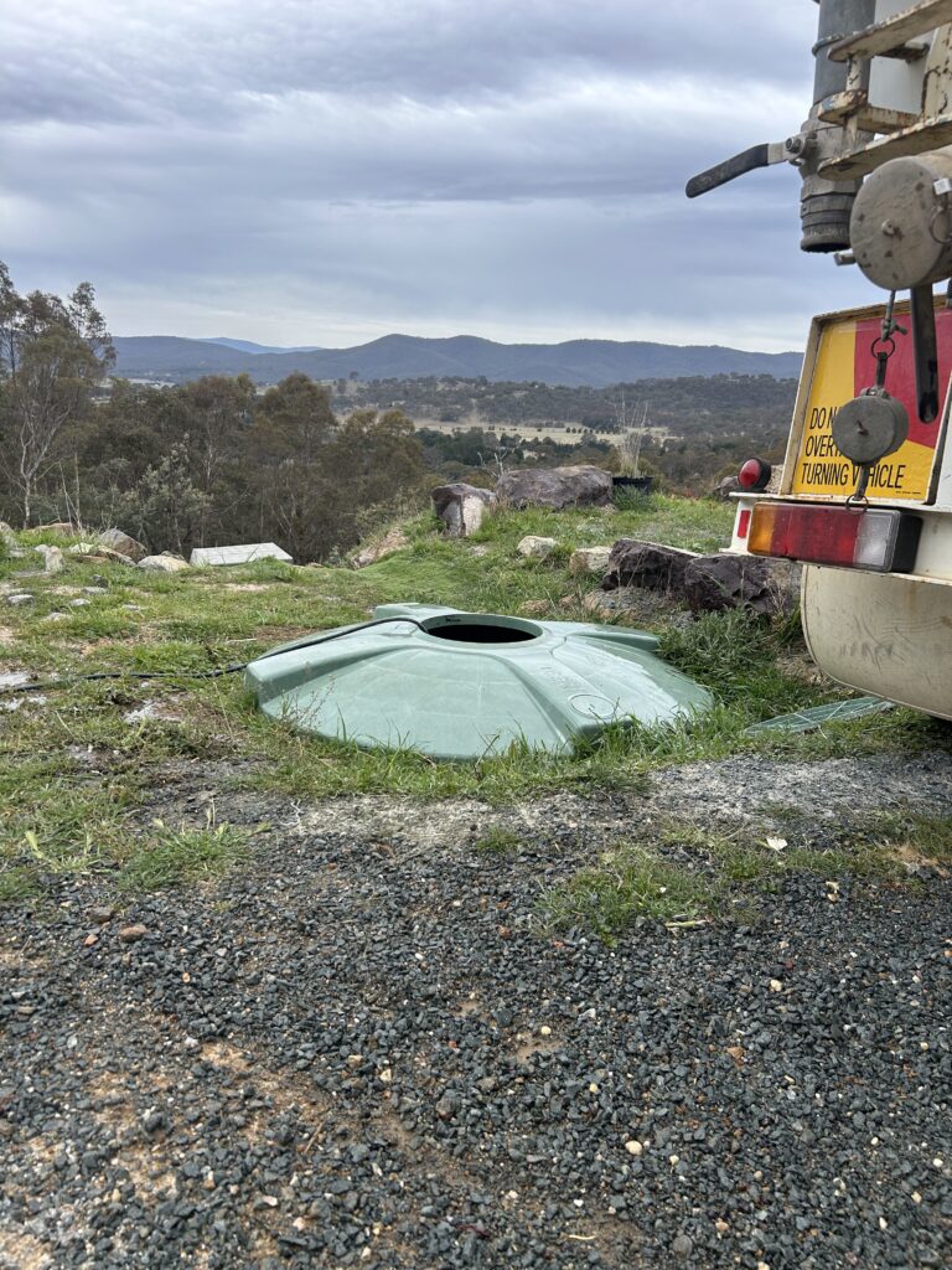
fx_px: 953
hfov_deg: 53.1
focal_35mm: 26
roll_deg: -2.0
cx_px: 476
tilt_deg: -16.5
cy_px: 635
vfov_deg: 67.3
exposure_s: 1/1468
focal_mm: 5.7
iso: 50
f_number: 1.5
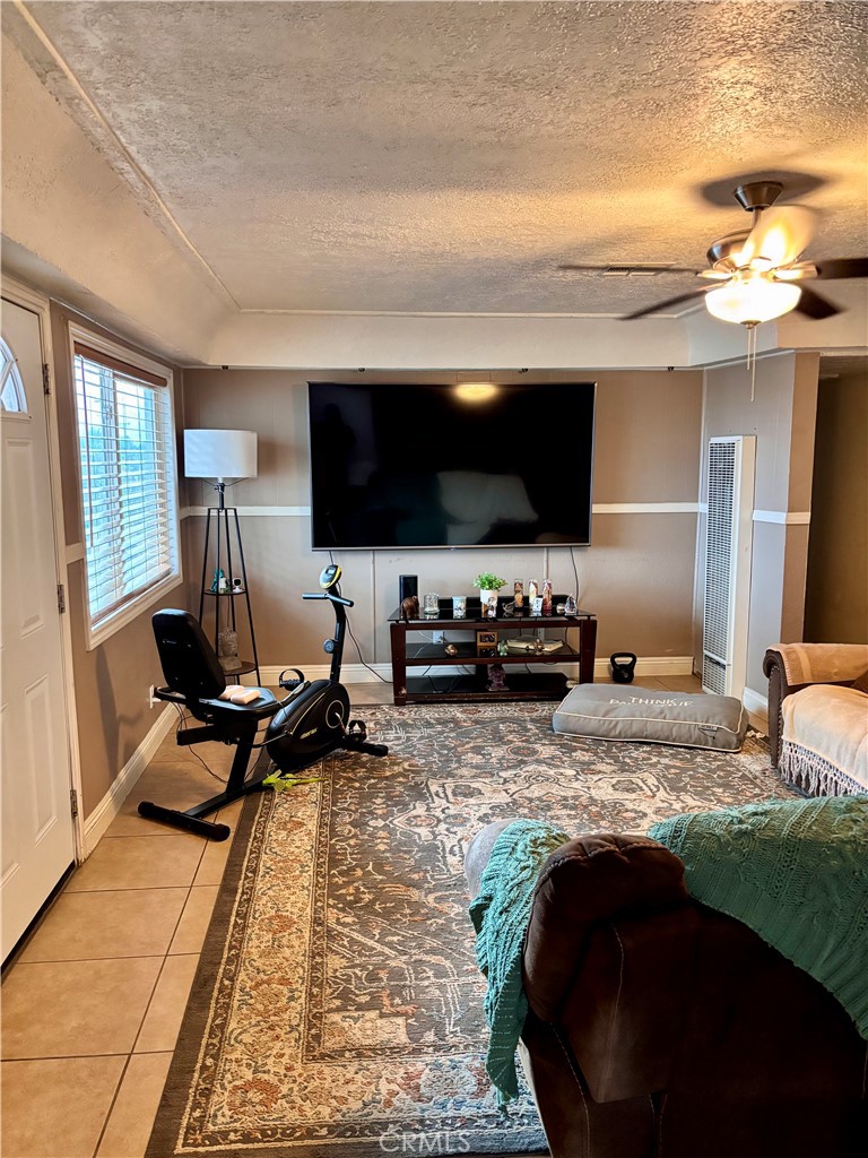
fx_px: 869
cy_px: 579
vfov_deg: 67.3
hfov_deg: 53.1
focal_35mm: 26
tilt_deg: -7.6
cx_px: 434
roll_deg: -0.7
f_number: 1.6
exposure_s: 1/60
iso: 500
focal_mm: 5.96
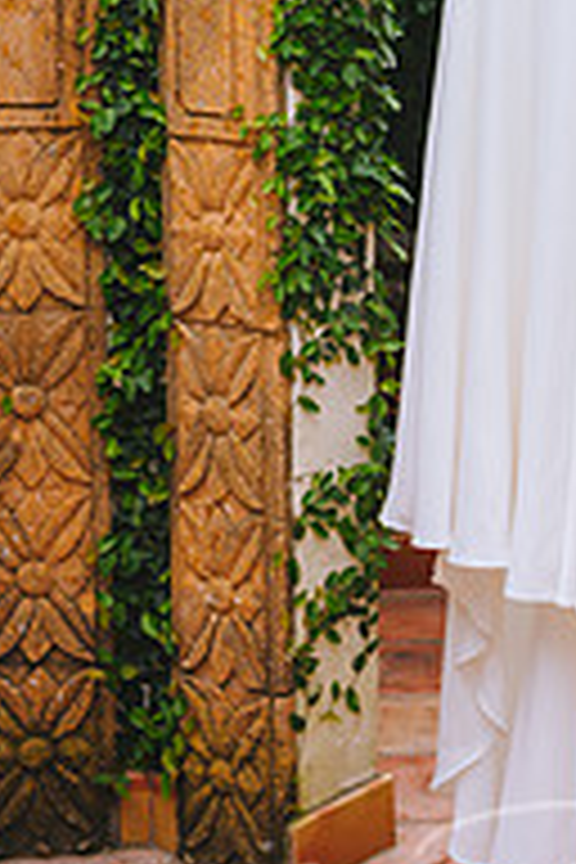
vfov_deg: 19.4
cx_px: 646
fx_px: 2472
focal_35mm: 103
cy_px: 68
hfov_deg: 13.0
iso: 125
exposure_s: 1/400
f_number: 2.8
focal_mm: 44
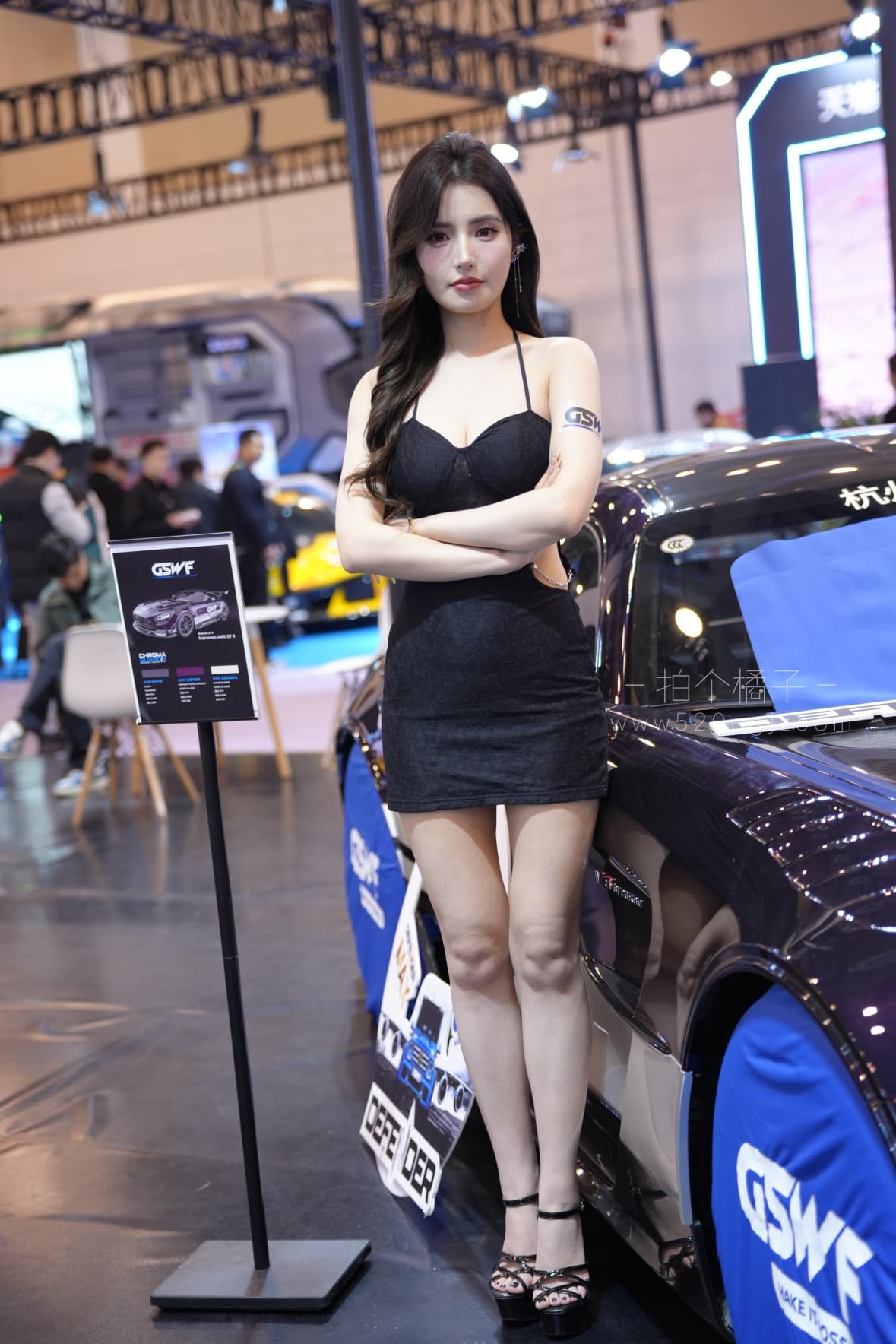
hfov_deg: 23.7
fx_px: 2131
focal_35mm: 57
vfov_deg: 35.0
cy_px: 664
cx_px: 443
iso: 800
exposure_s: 1/160
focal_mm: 56.1
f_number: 2.8
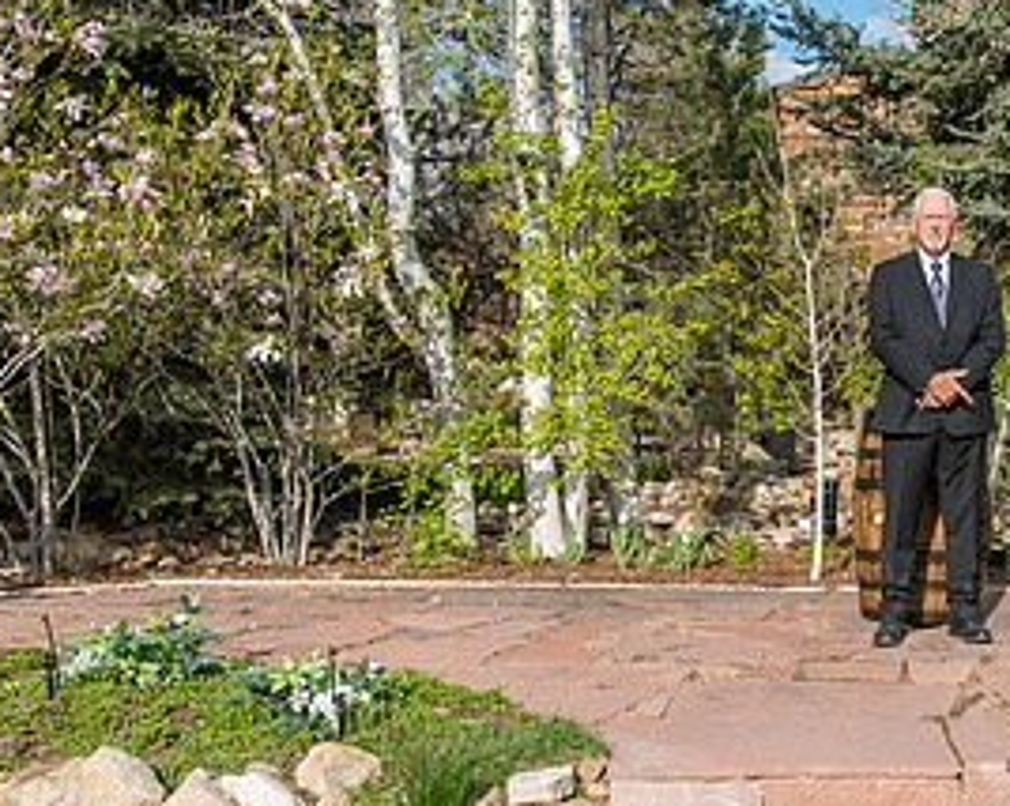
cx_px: 984
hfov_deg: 28.4
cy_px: 326
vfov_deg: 24.2
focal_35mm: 63
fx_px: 1882
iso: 64
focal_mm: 31
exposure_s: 1/200
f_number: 5.6
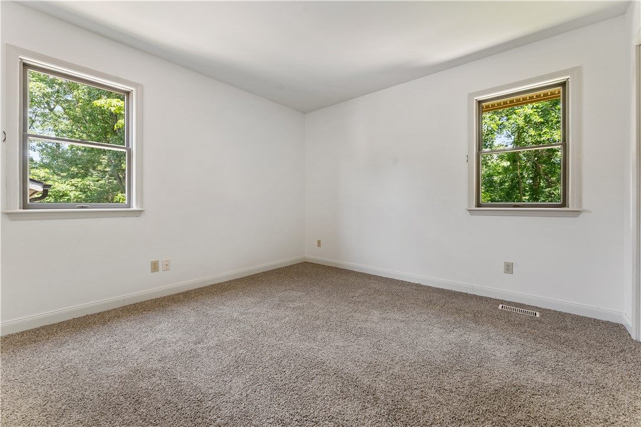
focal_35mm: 14
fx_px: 249
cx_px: 320
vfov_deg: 81.2
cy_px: 214
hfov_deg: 104.3
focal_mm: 14
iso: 320
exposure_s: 1/1.67
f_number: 10
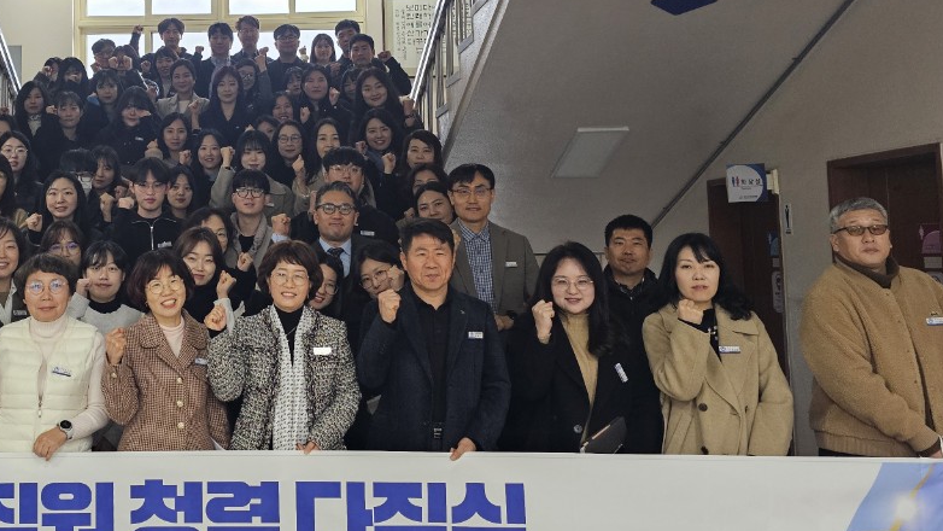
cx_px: 215
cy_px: 179
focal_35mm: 41
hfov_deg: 47.2
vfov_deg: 28.8
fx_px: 1025
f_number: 1.7
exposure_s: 1/120
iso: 320
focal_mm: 6.3
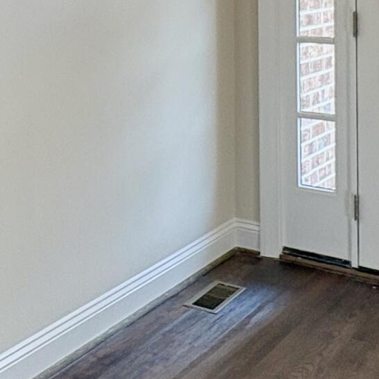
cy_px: -37
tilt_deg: +0.5
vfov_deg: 23.8
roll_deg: +1.1
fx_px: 842
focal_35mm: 68
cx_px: 64
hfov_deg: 24.8
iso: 80
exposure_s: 1/120
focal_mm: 2.22
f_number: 2.2
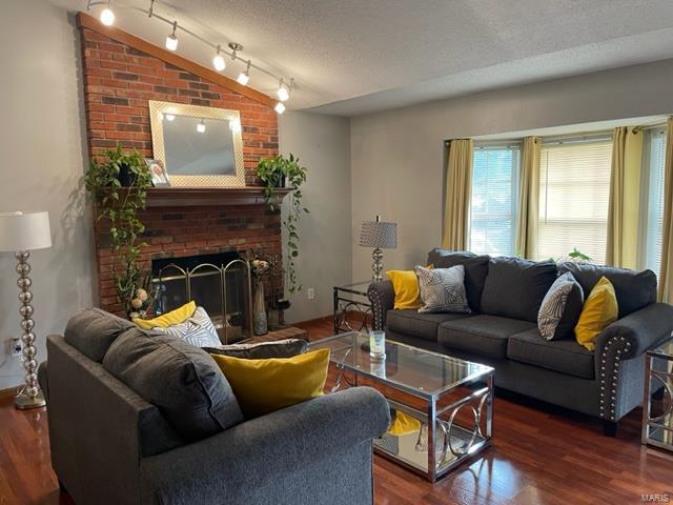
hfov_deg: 67.3
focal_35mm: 26
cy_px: 252
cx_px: 336
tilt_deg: -6.7
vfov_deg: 53.1
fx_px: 505
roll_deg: +1.7
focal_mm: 4.2
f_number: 1.6
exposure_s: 1/60
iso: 160
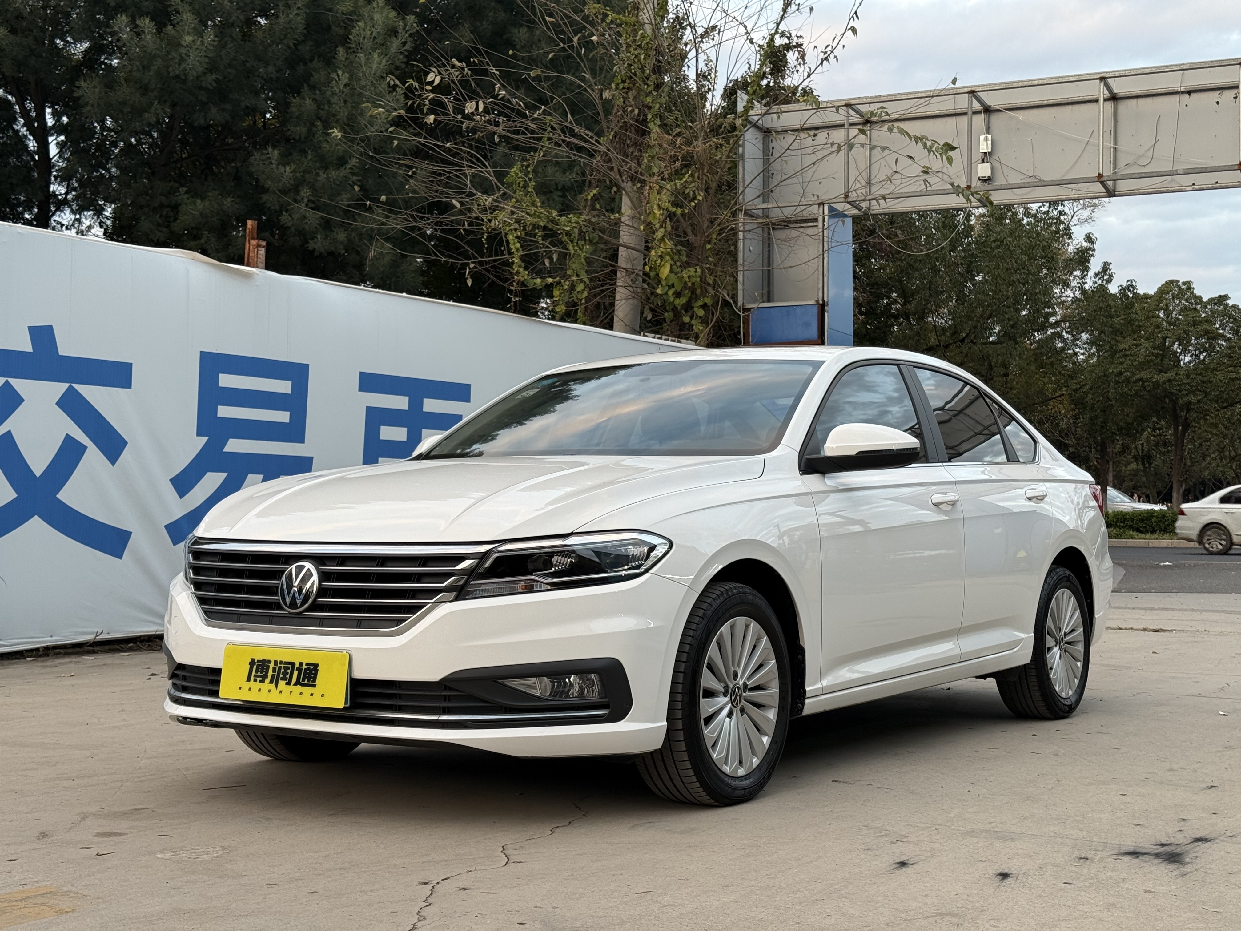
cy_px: 466
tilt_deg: +3.0
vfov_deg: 30.3
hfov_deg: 39.7
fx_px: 1721
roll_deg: -0.3
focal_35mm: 48
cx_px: 620
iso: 64
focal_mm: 6.76
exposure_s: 1/121
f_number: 1.78
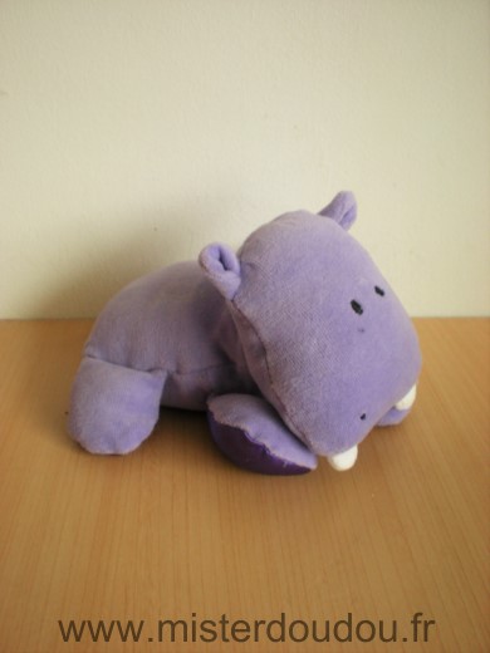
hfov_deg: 37.7
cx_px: 245
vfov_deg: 49.0
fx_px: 717
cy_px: 326
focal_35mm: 38
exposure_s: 1/41.2
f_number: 3.1
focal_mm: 6.3
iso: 200
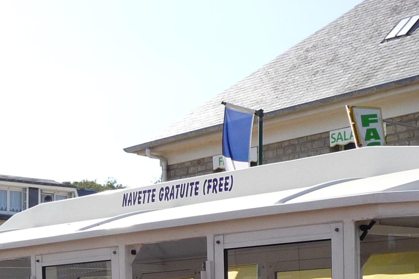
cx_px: 195
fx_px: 1048
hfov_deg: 22.6
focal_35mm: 90
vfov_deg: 14.2
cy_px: 414
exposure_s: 1/800
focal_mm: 5.3
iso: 100
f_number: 3.5
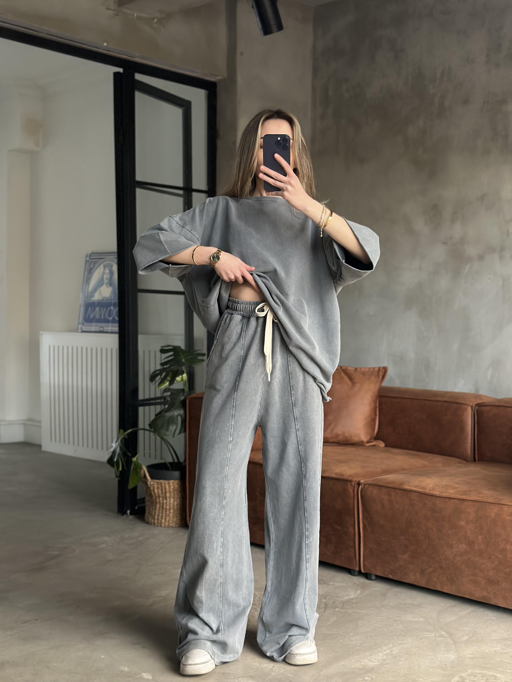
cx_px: 256
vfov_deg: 39.7
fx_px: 947
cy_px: 341
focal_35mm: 48
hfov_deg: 30.3
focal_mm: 6.86
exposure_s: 1/40
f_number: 1.78
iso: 400
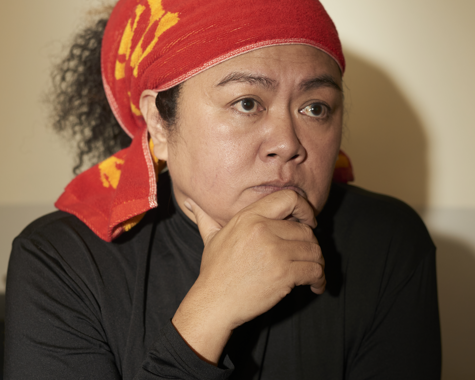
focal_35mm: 73
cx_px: 264
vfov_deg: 21.0
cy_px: 187
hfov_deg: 26.0
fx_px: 1026
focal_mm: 50
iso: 200
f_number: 4
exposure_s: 1/200
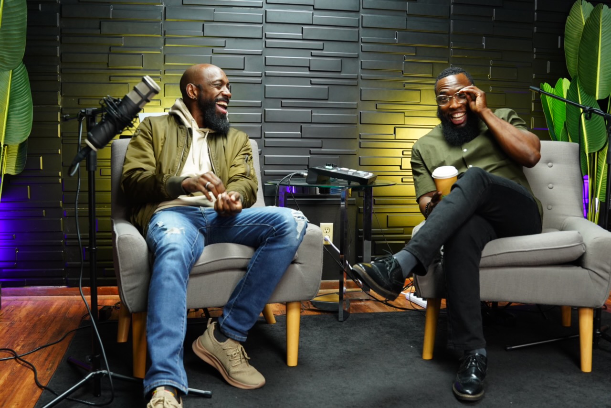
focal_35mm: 36
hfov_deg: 53.1
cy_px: 204
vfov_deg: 36.9
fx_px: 611
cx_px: 306
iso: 1000
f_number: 3.5
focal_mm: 24
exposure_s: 1/60
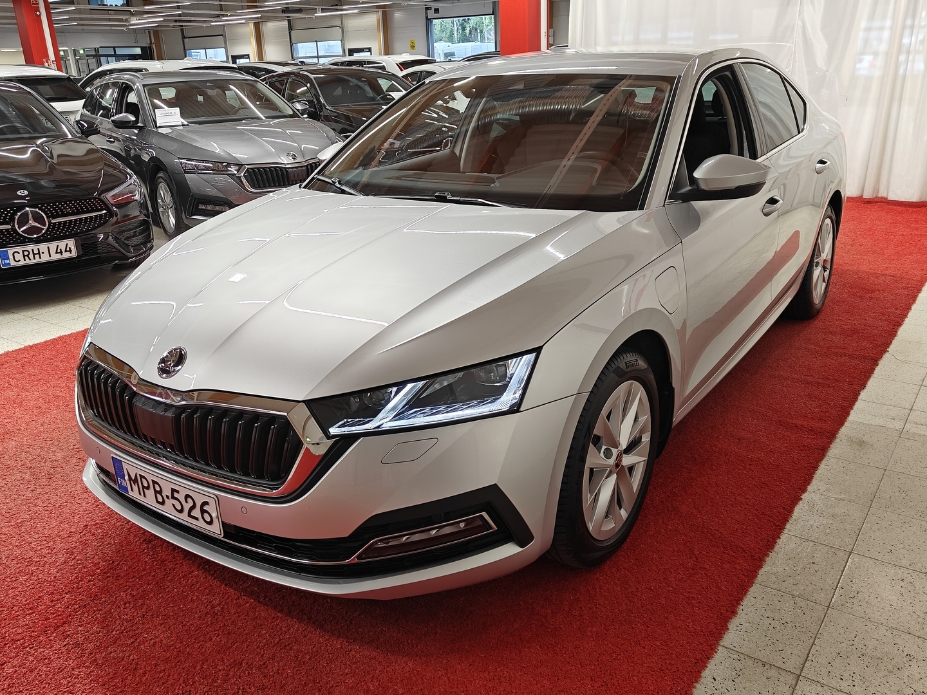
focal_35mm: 29
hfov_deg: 61.7
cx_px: 464
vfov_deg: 48.2
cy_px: 348
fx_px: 777
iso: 80
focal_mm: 5.59
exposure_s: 1/100
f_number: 1.8
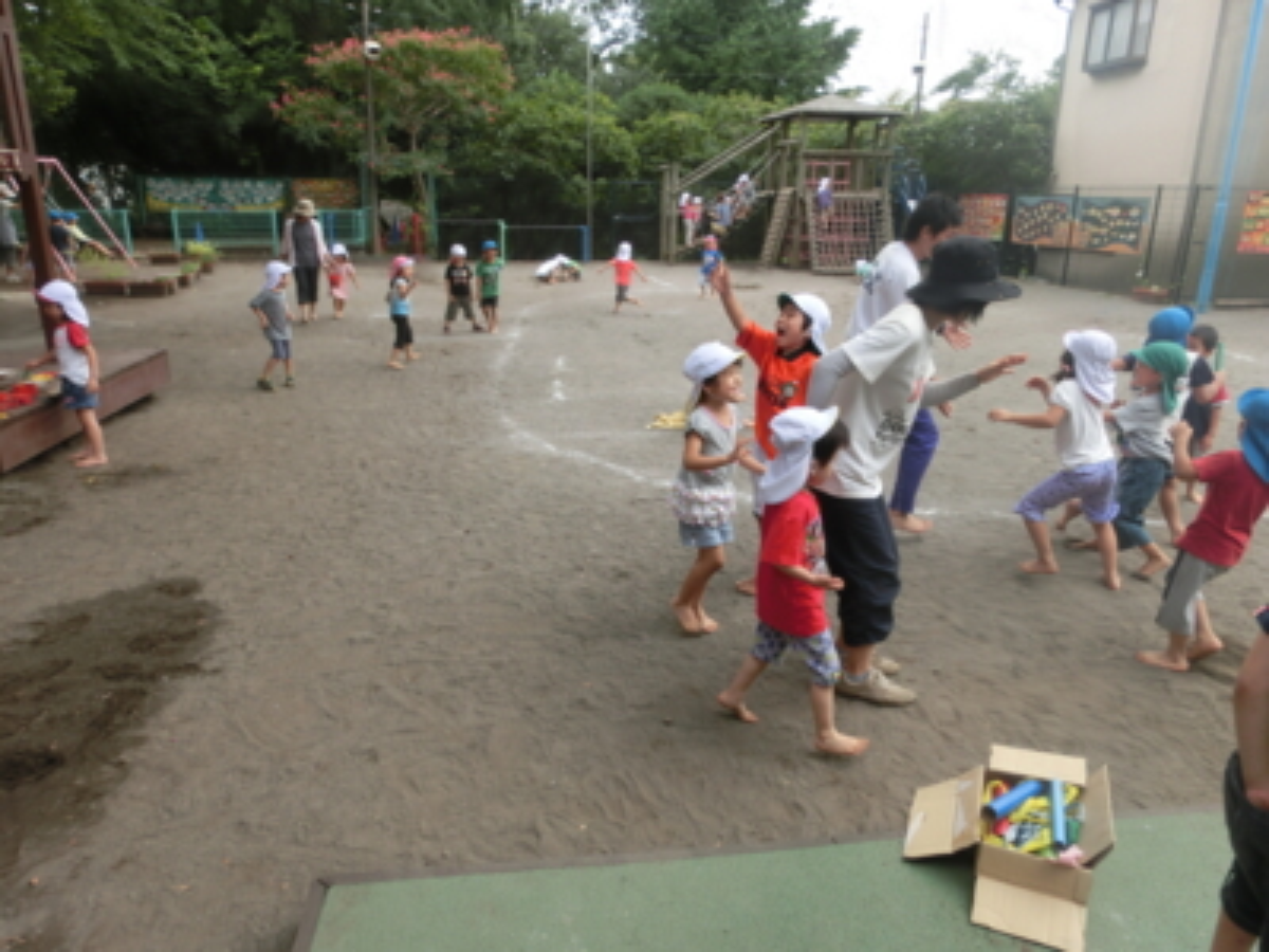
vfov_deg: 56.8
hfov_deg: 71.6
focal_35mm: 24
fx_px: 880
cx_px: 634
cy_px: 476
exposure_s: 1/320
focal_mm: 4.24
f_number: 3
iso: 80
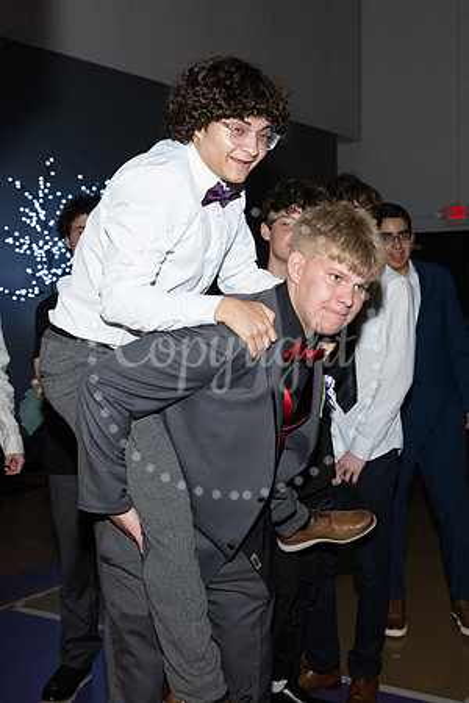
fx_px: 997
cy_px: 352
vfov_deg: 38.9
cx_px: 333
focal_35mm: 51
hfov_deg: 26.2
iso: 6400
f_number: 5.6
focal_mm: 34
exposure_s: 1/125
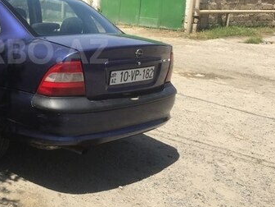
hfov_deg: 32.0
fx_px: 453
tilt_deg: -5.6
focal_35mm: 57
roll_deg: -3.1
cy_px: 51
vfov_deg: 25.4
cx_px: 25
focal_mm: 4.15
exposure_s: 1/1364
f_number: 2.2
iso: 32
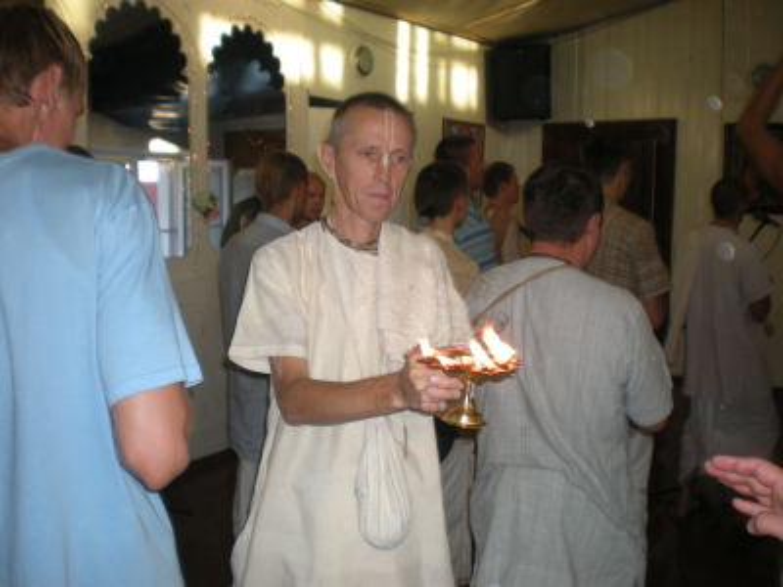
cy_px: 294
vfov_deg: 37.7
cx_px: 392
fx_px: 860
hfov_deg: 49.0
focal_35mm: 38
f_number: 3.1
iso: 64
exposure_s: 1/30
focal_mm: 6.3
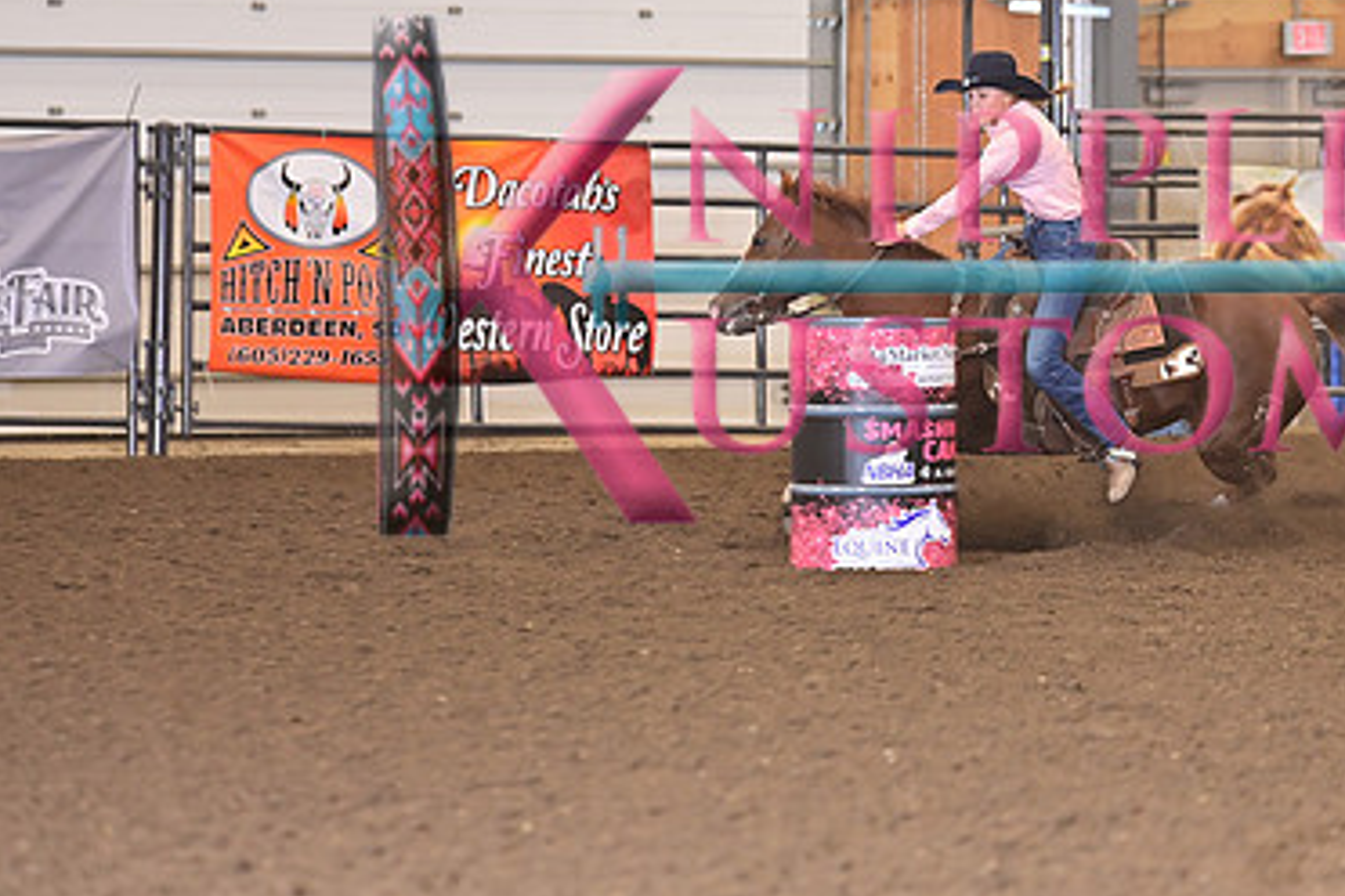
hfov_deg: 6.6
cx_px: 1045
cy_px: 273
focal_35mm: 312
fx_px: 11656
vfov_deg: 4.4
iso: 1600
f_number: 3.5
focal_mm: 200
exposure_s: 1/250
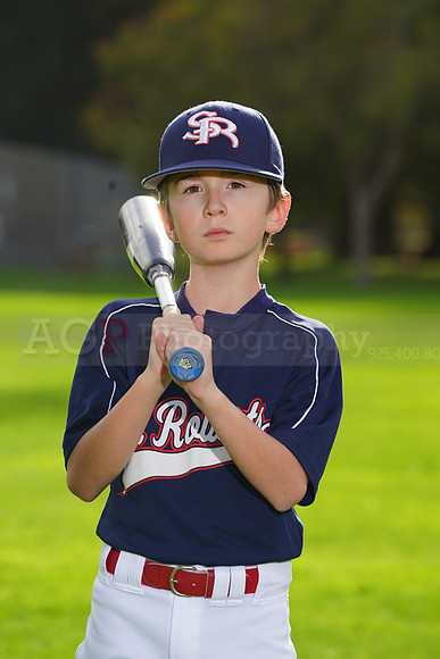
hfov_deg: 5.6
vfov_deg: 8.4
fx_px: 4470
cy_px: 330
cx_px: 220
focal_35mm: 244
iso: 160
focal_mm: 244
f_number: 8
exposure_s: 1/250
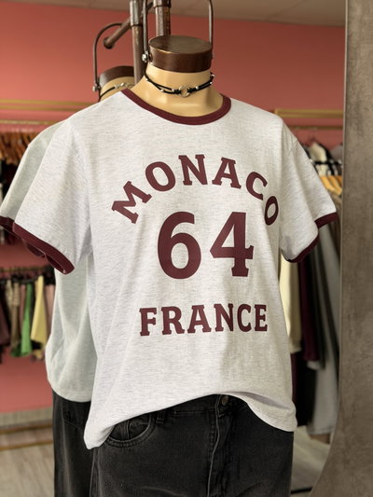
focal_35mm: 48
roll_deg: +0.8
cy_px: 248
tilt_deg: -5.9
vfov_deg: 39.6
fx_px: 689
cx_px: 186
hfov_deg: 30.3
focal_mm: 6.76
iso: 50
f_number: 1.78
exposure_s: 1/172
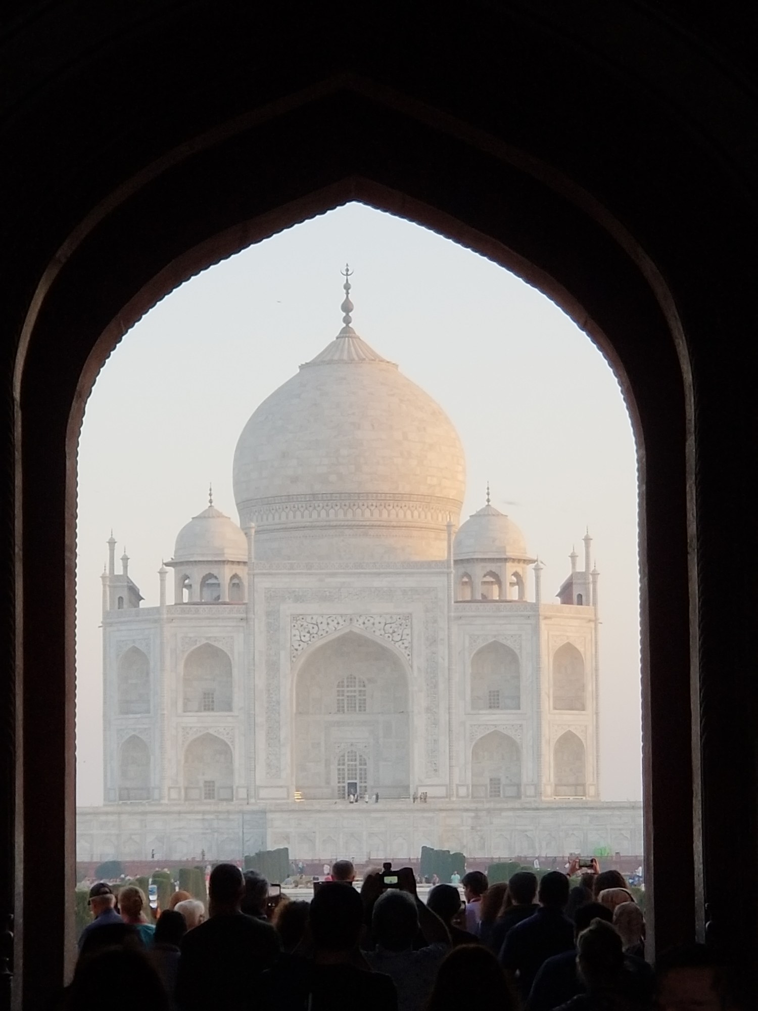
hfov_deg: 28.0
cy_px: 506
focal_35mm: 52
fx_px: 1518
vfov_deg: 36.8
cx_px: 379
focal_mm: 6
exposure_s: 1/100
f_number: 2.4
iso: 32
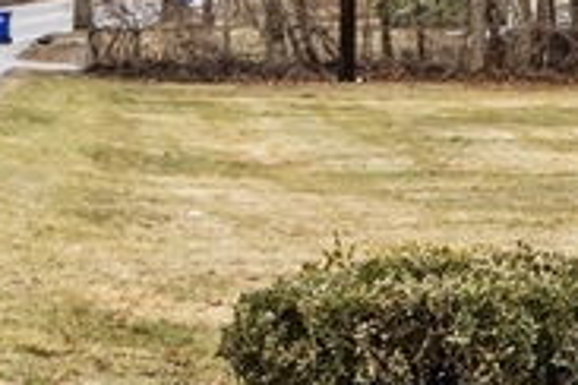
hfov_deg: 10.7
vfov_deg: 8.2
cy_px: 153
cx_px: 1327
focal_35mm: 168
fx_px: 2697
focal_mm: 20
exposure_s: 1/60
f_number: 8
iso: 400
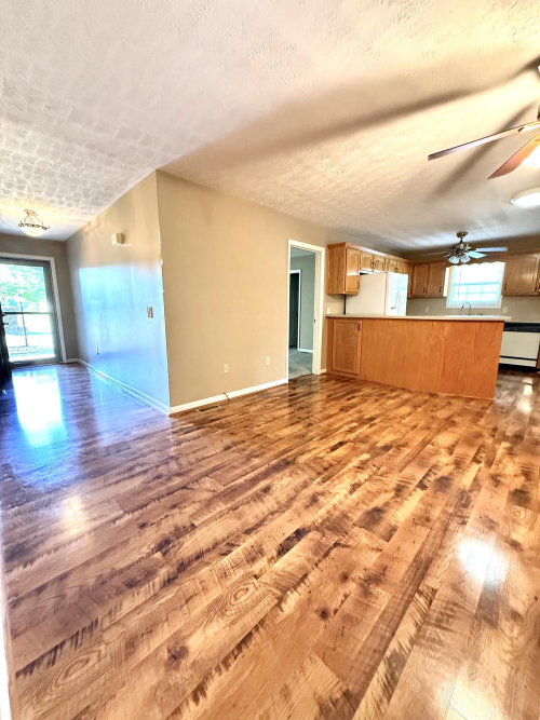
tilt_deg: -9.6
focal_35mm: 14
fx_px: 291
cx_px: 270
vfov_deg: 102.1
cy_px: 360
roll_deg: +0.3
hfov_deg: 85.7
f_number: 2.2
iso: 800
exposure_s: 1/60
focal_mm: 2.22
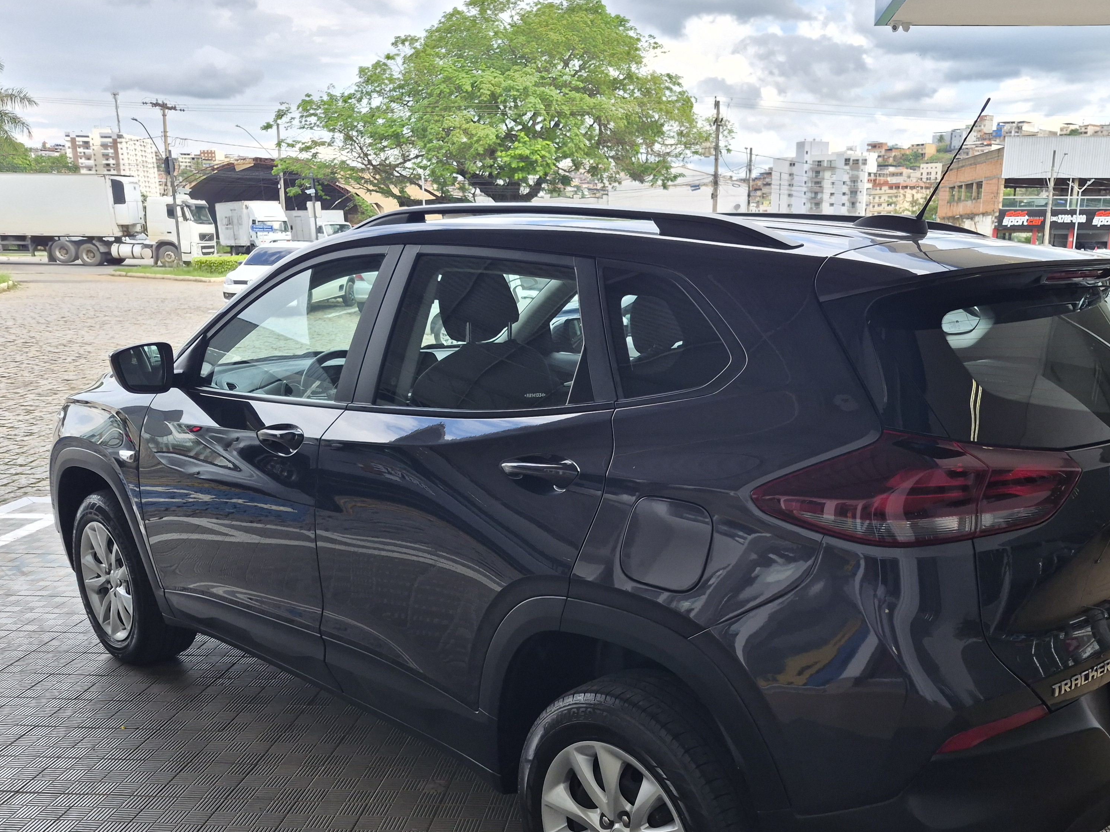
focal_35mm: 31
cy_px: 504
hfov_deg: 58.0
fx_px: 994
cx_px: 651
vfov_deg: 45.2
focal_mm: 5.4
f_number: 1.8
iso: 80
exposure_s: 1/1700
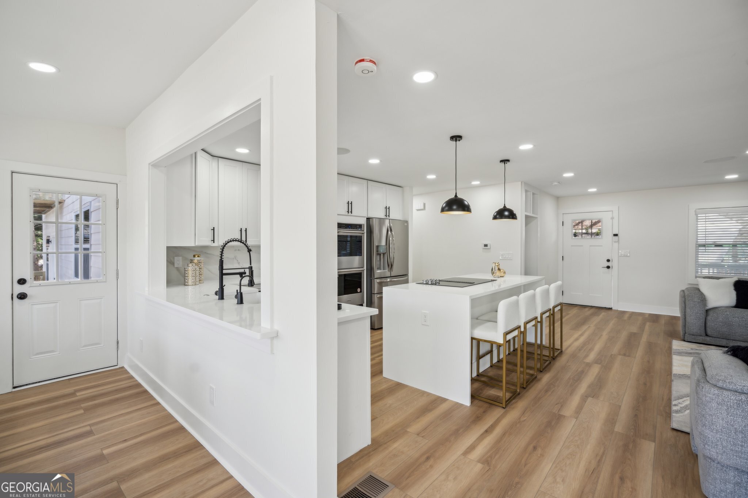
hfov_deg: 96.7
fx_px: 332
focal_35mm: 16
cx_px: 374
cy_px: 249
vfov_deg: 73.7
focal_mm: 16
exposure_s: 1/80
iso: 400
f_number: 5.6
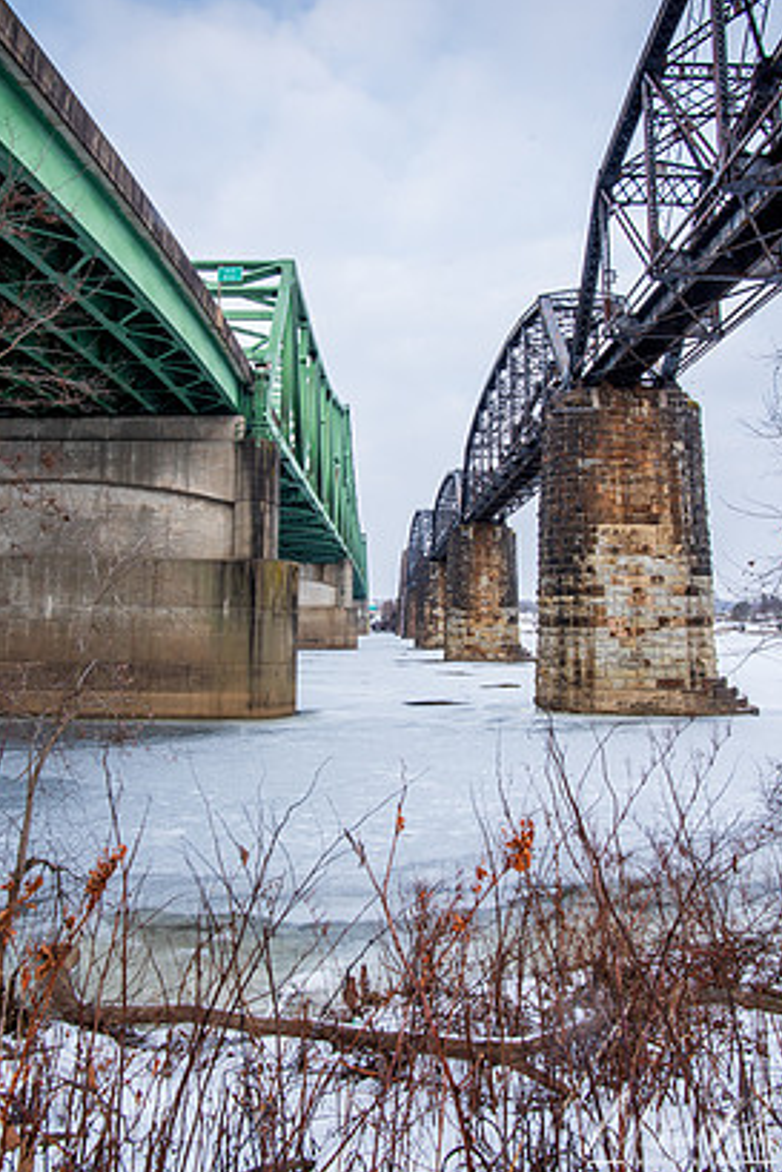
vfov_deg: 78.5
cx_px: 378
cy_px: 547
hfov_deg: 57.3
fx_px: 716
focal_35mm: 22
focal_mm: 20
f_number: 13
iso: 64
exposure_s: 1/15
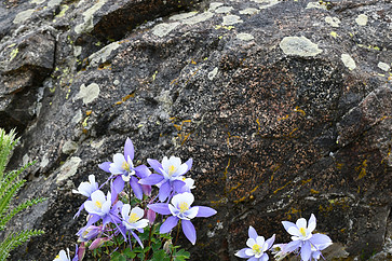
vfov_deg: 15.0
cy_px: 175
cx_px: 84
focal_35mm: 91
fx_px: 991
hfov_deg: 22.1
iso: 400
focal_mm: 38
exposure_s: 1/250
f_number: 5.6
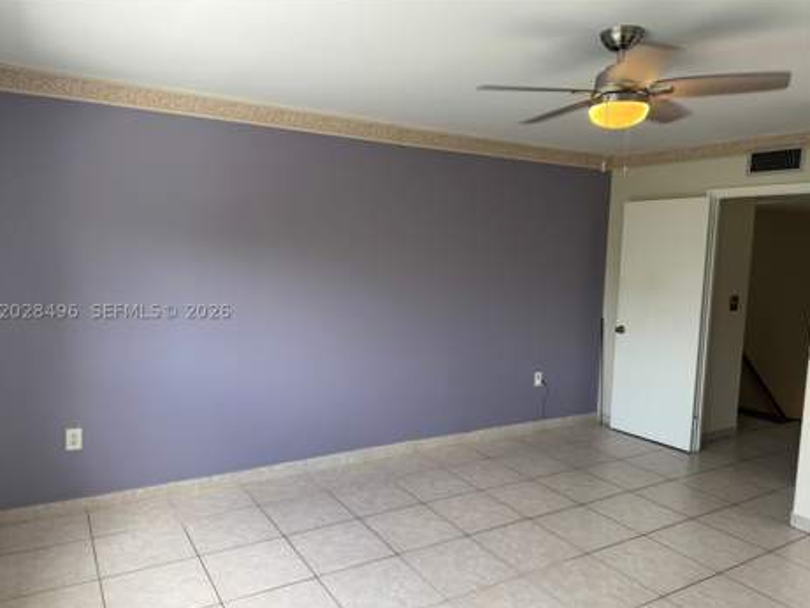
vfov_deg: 54.9
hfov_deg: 69.4
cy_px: 311
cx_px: 392
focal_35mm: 25
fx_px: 585
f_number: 1.78
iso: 64
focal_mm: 6.76
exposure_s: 1/156
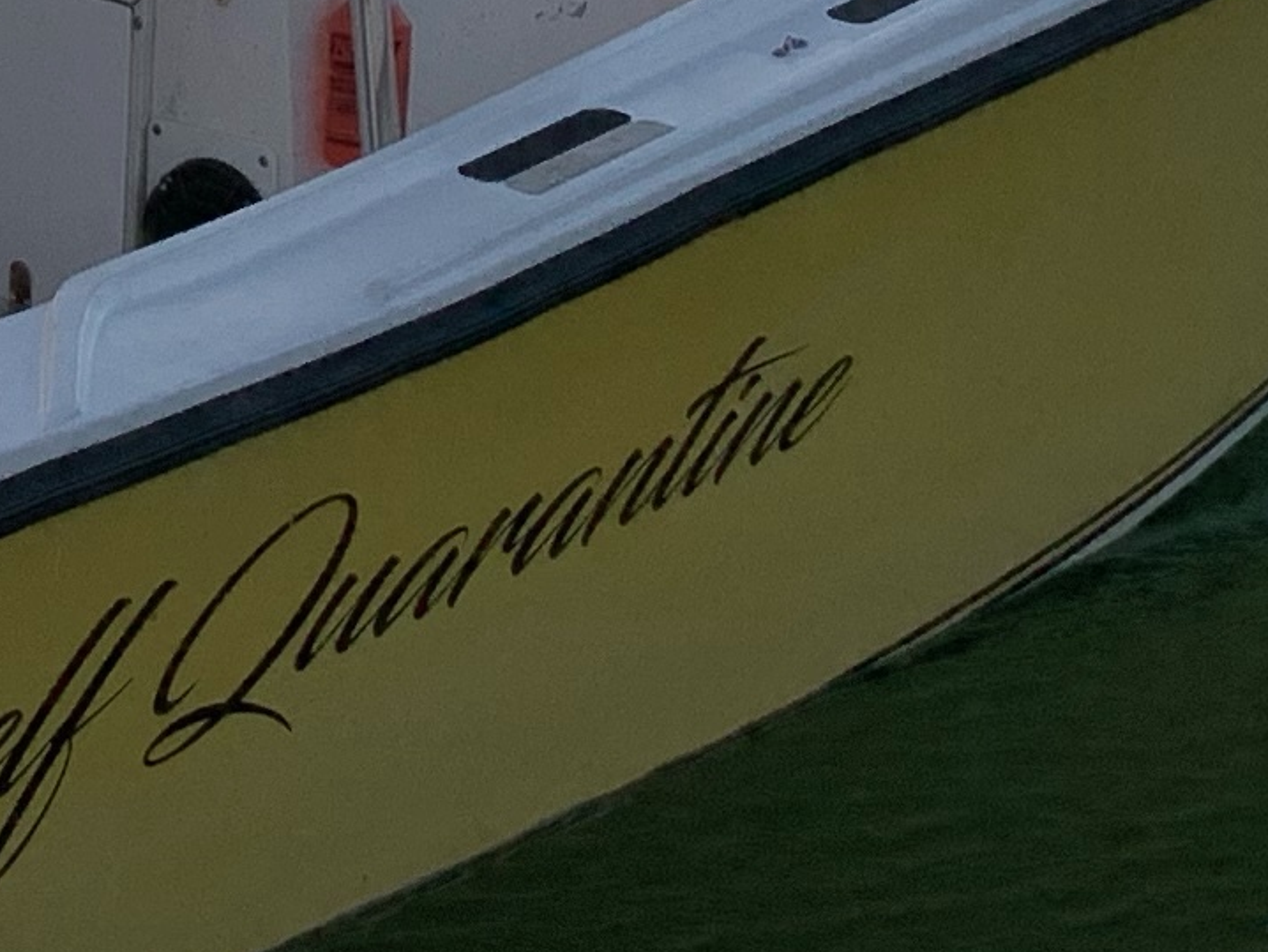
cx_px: -464
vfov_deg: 9.7
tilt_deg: -7.6
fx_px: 5350
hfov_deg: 13.0
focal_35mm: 146
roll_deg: -1.7
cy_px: -733
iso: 25
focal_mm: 4.25
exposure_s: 1/928
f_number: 1.8
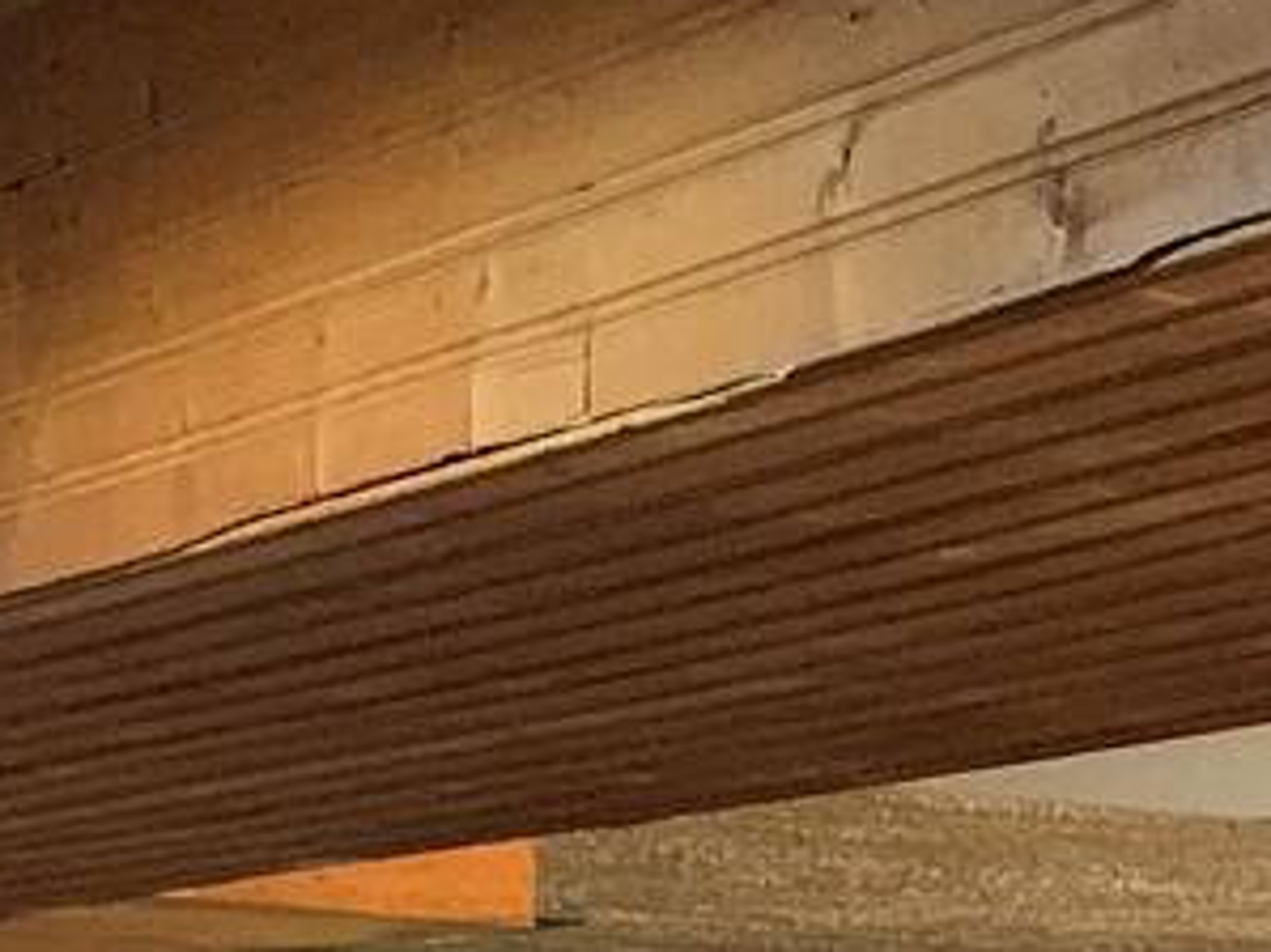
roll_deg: -0.5
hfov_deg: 11.0
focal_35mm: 178
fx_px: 6533
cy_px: 2291
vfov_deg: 7.7
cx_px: 1377
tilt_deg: -7.6
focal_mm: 4.25
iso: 400
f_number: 1.8
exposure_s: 1/30
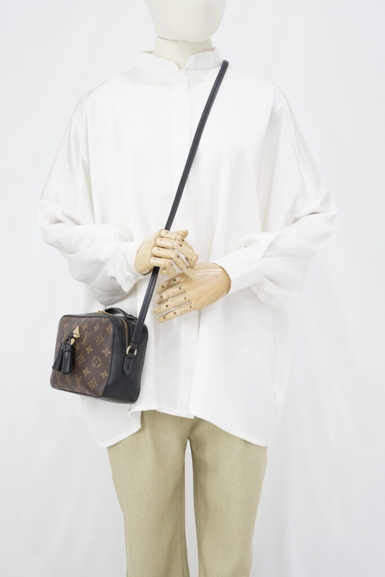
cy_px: 288
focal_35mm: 50
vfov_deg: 39.6
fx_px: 802
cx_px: 192
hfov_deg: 27.0
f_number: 9
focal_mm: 50
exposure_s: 1/2.5
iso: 640
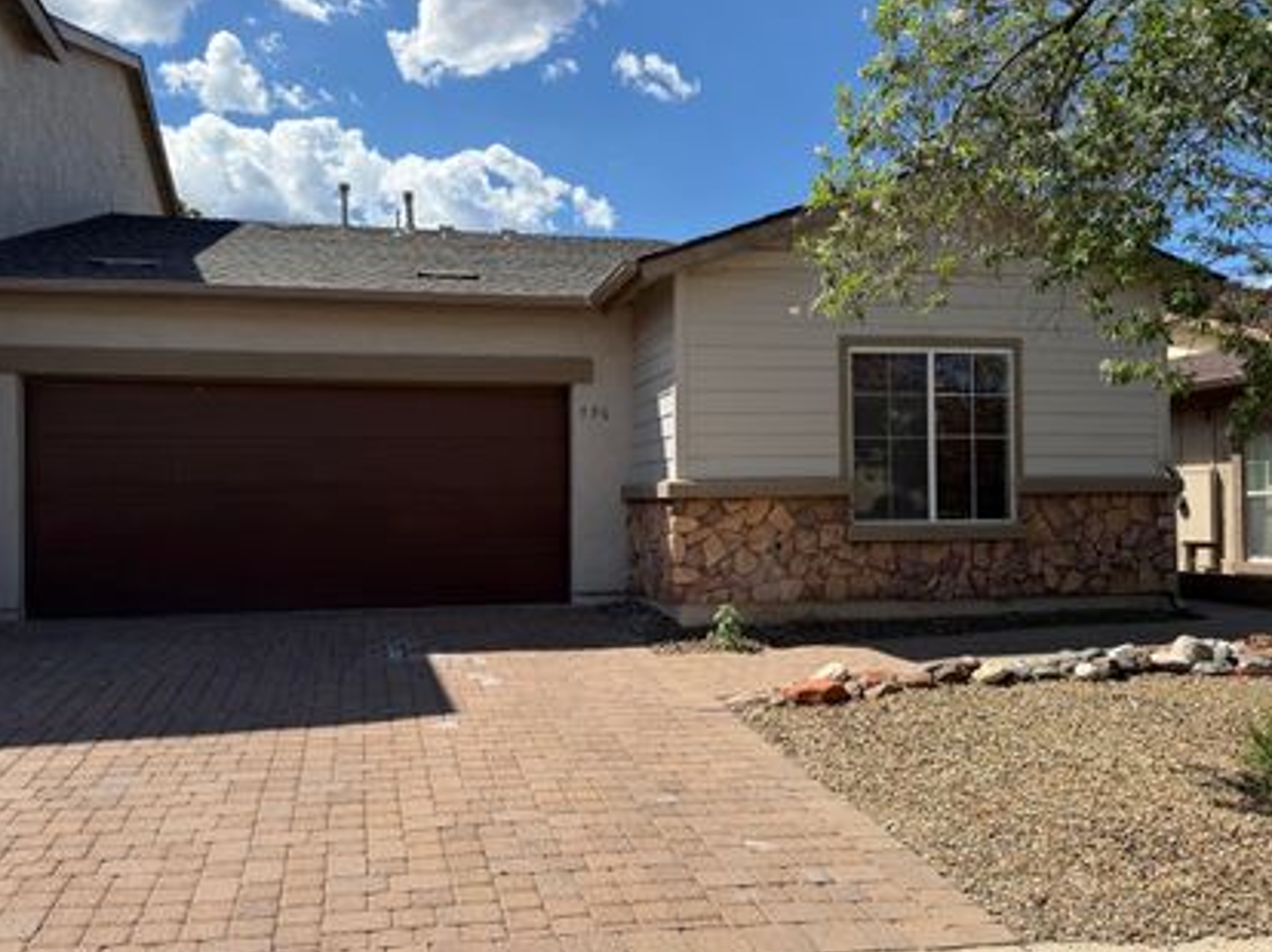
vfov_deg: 48.2
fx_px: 1065
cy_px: 496
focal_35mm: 29
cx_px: 565
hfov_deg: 61.5
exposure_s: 1/4405
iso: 80
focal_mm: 6.76
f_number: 1.78
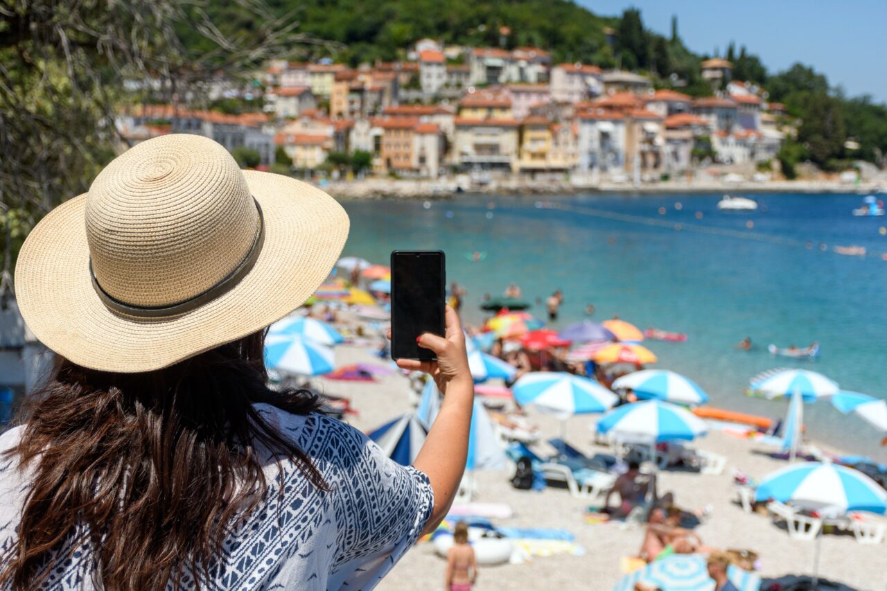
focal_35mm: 57
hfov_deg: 35.1
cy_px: 296
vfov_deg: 23.8
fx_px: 1404
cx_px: 444
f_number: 4.5
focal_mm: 38
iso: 200
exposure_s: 1/3200
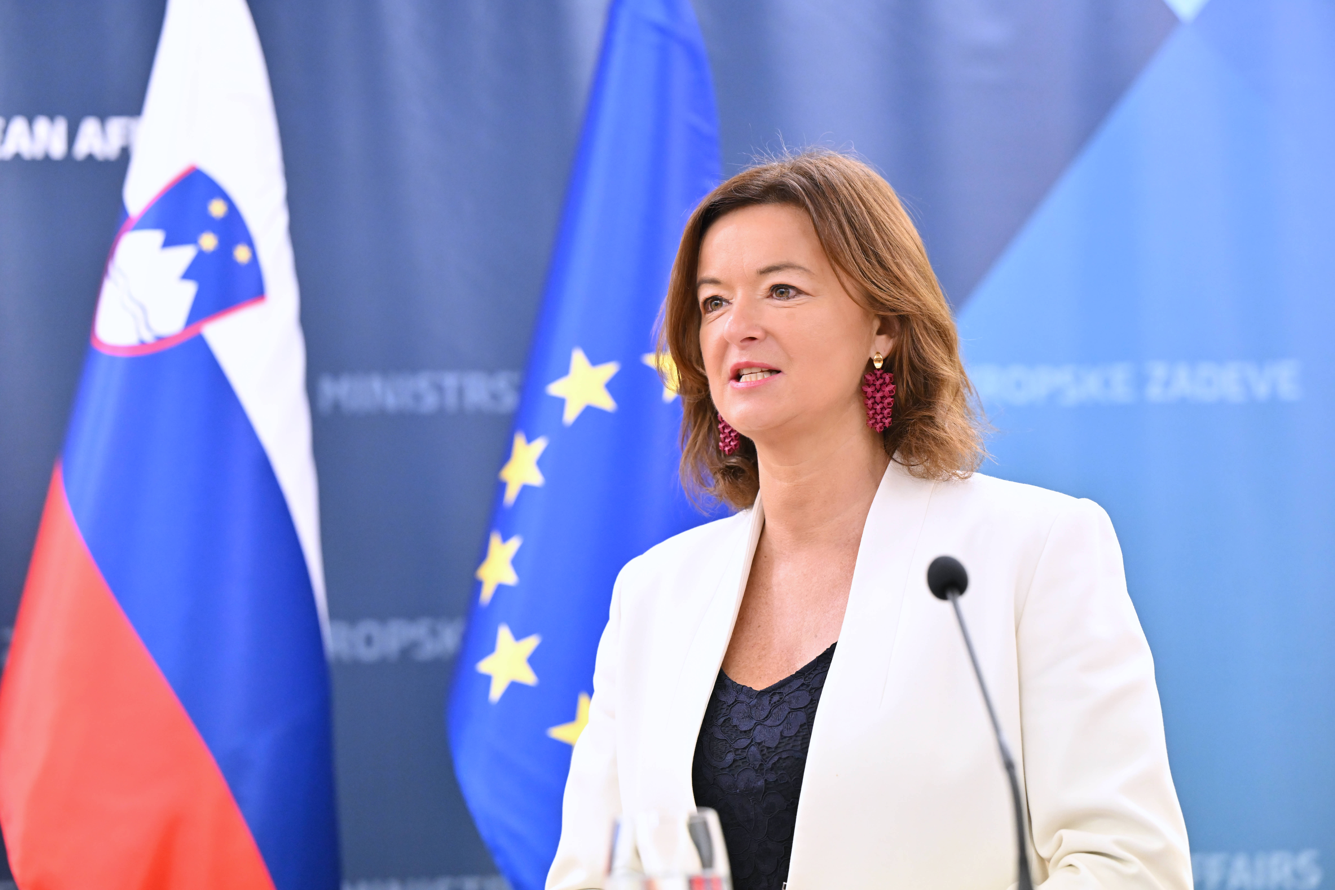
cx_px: 668
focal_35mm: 94
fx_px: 3486
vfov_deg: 14.6
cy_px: 445
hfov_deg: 21.7
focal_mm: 94
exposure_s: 1/320
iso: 3200
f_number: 3.5
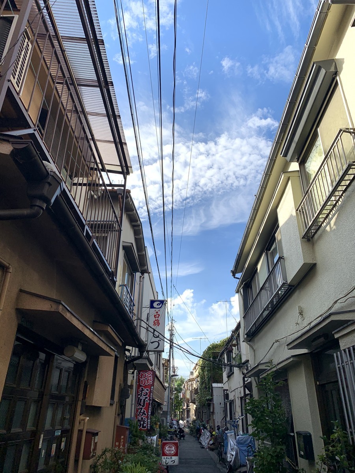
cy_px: 236
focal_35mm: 26
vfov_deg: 67.3
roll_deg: -2.3
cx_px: 178
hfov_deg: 53.1
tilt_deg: +27.2
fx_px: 356
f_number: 1.8
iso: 25
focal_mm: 4.25
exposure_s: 1/1845
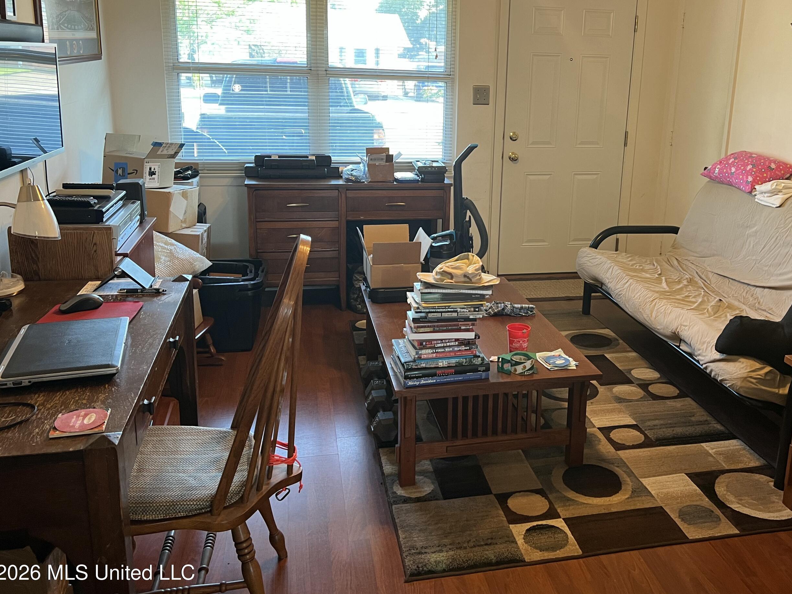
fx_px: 732
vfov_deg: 43.9
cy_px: 240
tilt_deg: -13.7
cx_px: 466
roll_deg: -2.1
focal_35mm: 32
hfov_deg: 56.5
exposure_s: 1/60
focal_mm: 5.7
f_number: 1.5
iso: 125
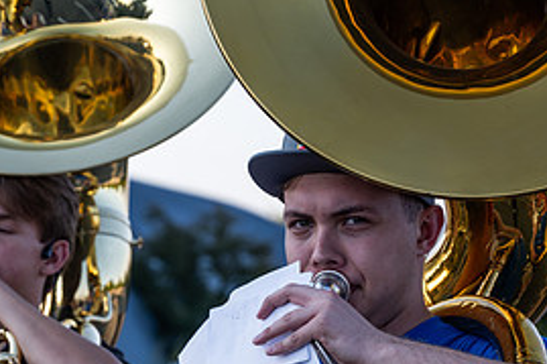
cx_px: 165
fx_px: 2293
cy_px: 339
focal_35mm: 151
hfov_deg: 13.6
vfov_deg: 9.0
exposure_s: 1/250
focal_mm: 70
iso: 125
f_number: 4
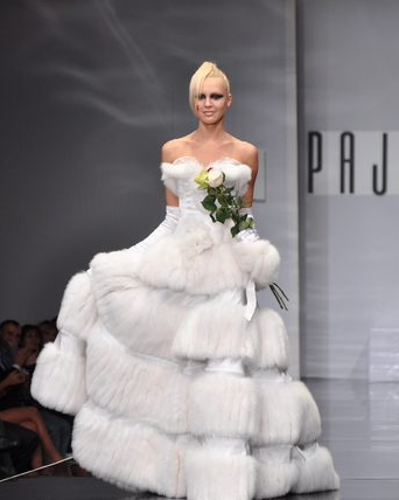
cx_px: 200
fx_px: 2171
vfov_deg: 13.1
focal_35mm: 147
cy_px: 286
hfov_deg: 10.5
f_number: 3.5
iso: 640
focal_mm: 86
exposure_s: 1/200
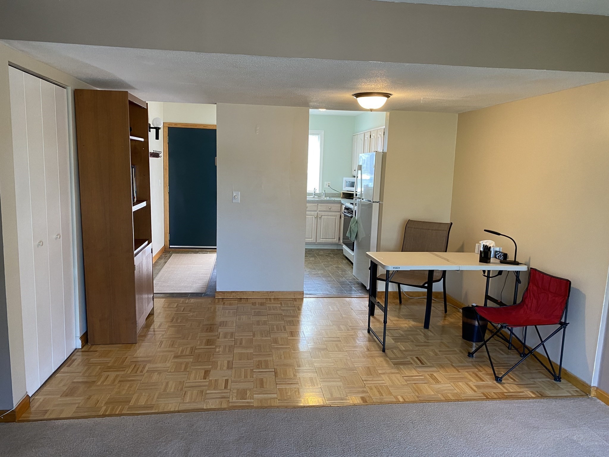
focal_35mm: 26
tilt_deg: -9.3
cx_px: 304
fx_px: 457
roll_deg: -2.2
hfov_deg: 67.3
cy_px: 228
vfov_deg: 53.1
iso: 125
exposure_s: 1/60
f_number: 1.8
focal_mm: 4.25
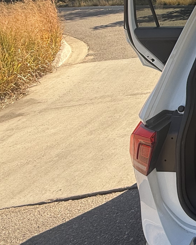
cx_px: 322
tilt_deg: -18.3
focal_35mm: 40
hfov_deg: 24.5
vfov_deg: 44.7
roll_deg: +2.9
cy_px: 71
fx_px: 290
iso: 50
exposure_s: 1/323
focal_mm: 2.22
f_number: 2.2
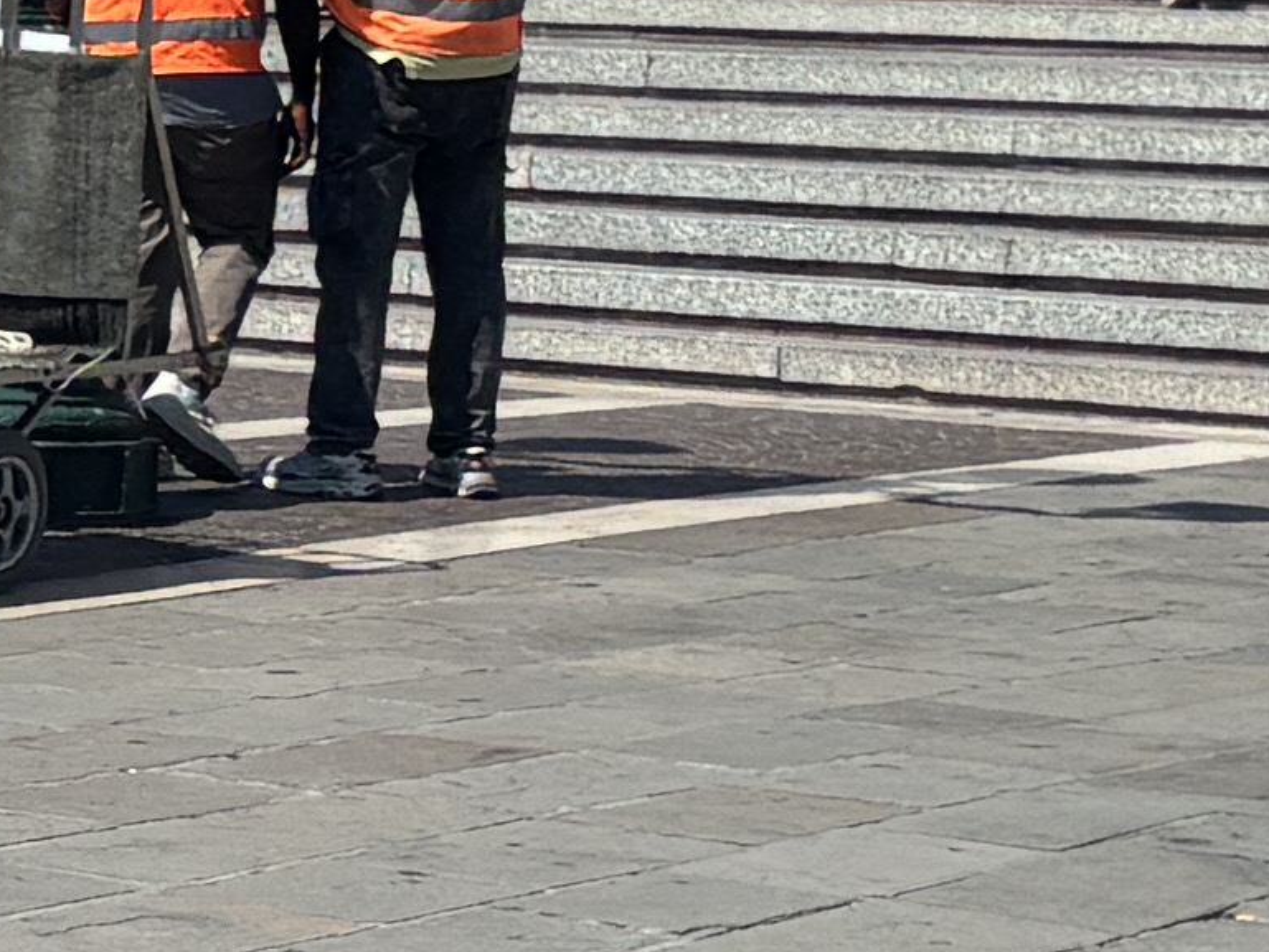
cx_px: -691
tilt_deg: -4.0
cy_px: 188
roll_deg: -0.4
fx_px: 7076
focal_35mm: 193
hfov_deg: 9.9
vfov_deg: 7.7
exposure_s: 1/4630
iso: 50
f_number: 1.6
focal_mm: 5.96
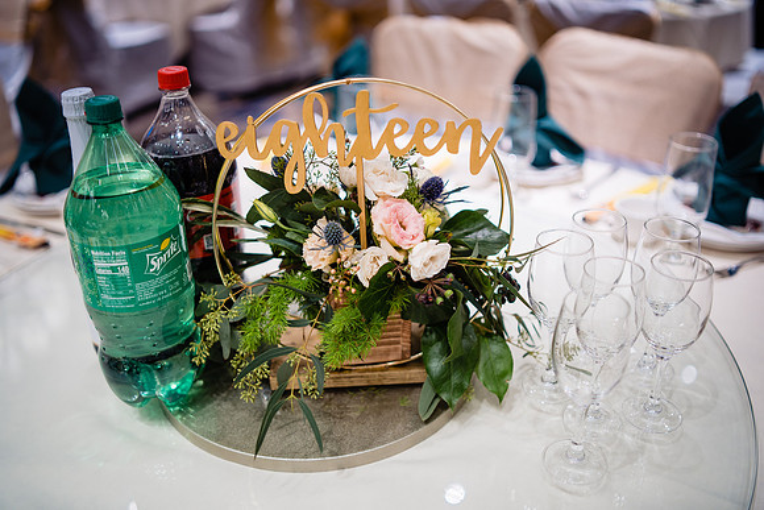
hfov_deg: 54.4
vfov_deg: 37.9
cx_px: 382
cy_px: 255
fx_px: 743
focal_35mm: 35
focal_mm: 35
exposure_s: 1/80
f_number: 1.4
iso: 250
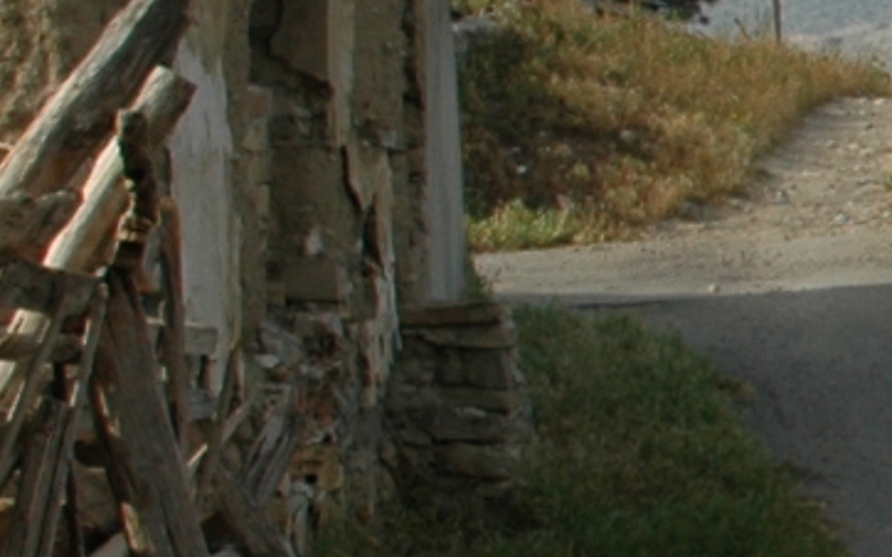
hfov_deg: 10.6
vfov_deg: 7.7
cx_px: 2119
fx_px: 4131
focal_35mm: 170
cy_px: 229
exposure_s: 1/320
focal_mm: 18
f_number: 9
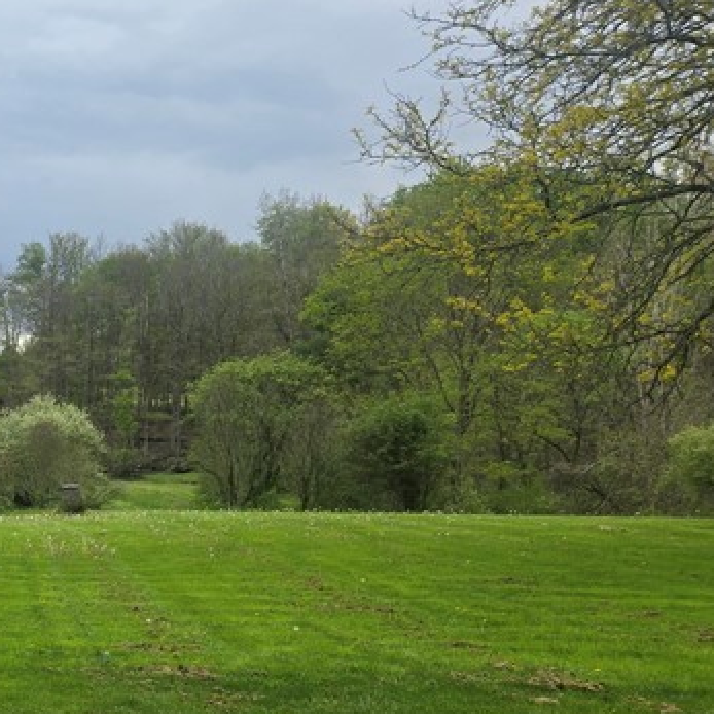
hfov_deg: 24.4
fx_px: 1400
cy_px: 572
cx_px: -255
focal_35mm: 60
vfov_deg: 28.0
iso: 25
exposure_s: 1/929
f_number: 1.8
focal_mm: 5.4
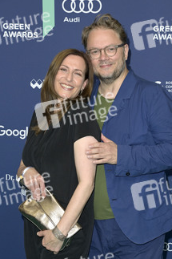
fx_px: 667
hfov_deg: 14.7
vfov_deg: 21.9
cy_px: 152
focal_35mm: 93
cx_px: 99
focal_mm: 75
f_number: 6.3
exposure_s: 1/250
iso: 800
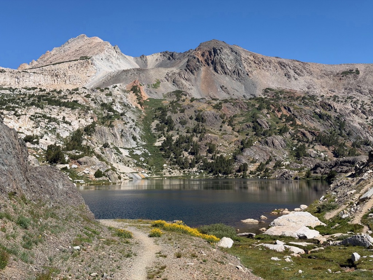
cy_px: 140
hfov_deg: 39.7
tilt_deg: +4.2
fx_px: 517
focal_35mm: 48
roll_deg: +0.4
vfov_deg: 30.3
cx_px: 186
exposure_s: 1/4878
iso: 64
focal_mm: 6.76
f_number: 1.78
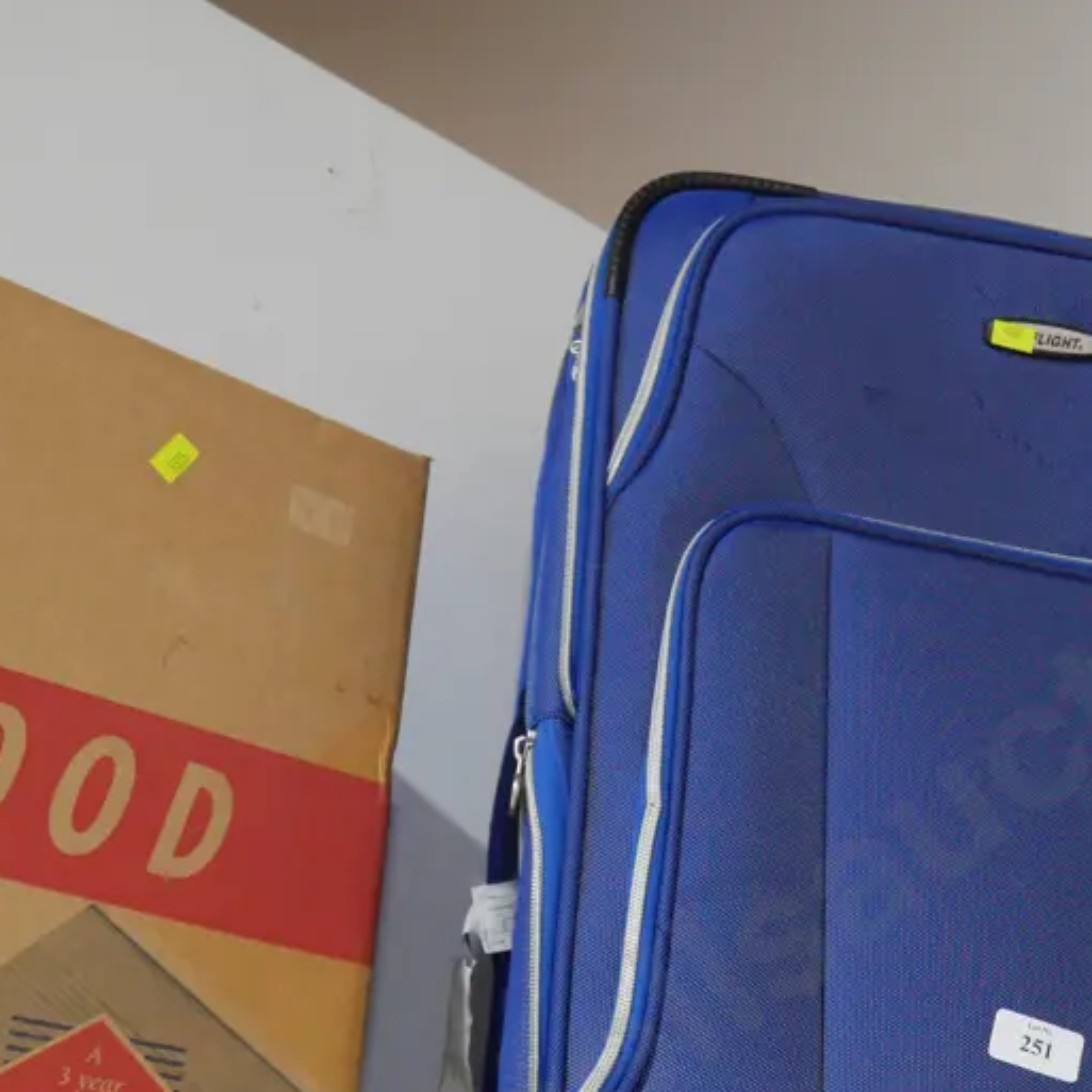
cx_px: 964
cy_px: 810
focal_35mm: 60
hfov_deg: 27.7
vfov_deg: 28.2
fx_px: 2141
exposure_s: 1/60
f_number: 4
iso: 1600
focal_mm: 17
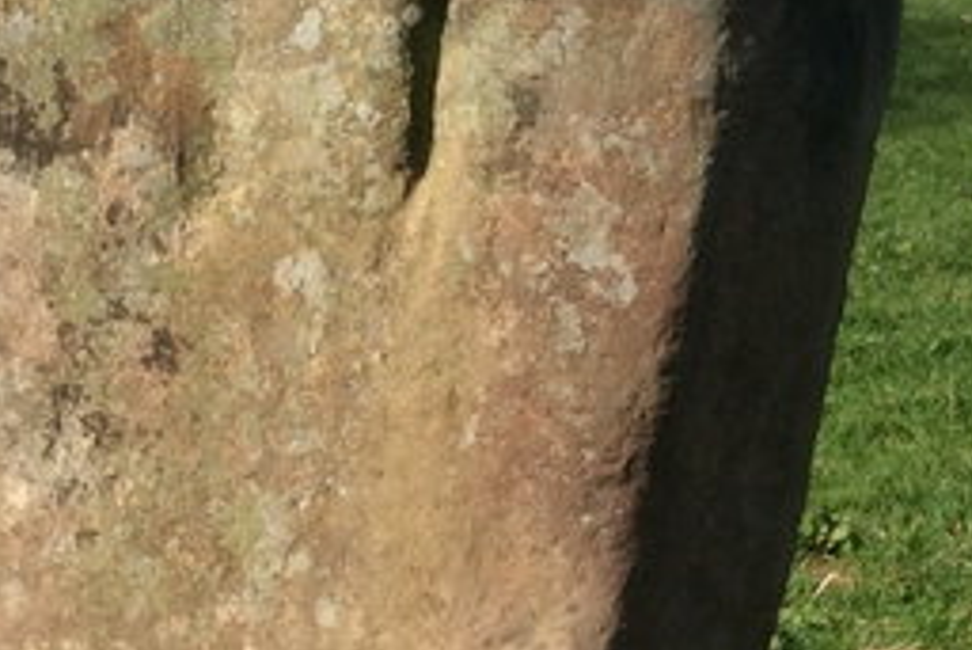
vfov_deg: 12.1
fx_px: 3053
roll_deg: +3.8
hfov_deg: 18.1
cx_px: 372
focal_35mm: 113
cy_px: 274
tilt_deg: -11.6
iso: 32
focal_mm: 3.3
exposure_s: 1/1466
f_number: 2.4
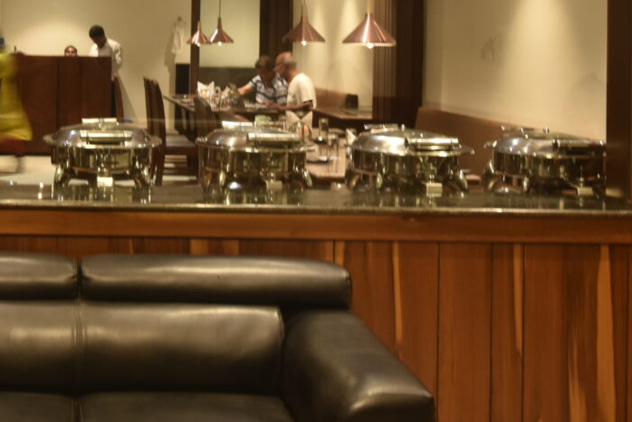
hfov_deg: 34.4
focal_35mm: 55
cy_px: 10
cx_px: 72
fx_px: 966
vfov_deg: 23.7
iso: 400
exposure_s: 1/5
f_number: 8
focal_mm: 15
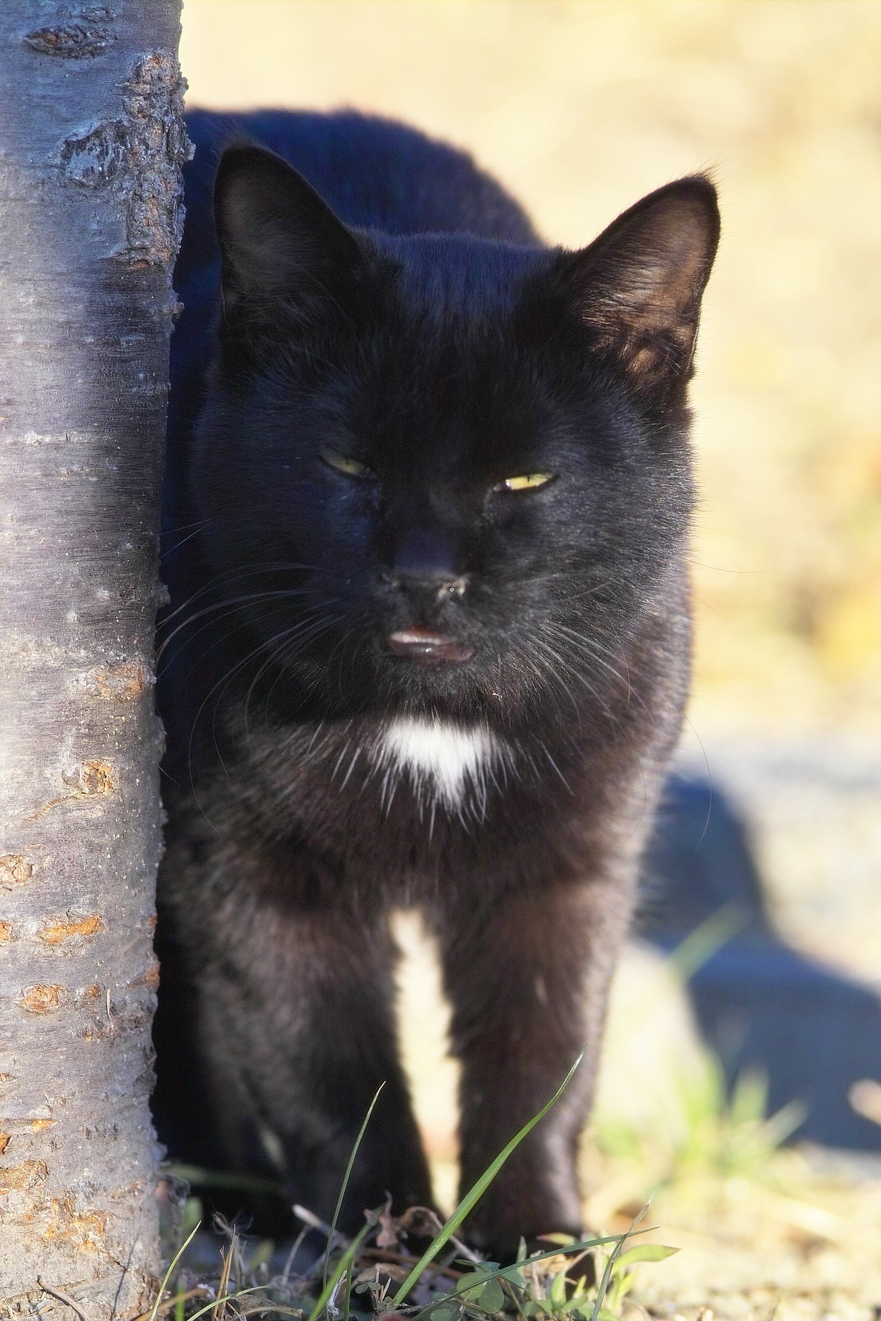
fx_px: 6571
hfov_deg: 7.7
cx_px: 440
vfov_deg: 11.5
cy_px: 660
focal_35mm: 179
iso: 100
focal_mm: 105
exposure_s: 1/250
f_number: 4
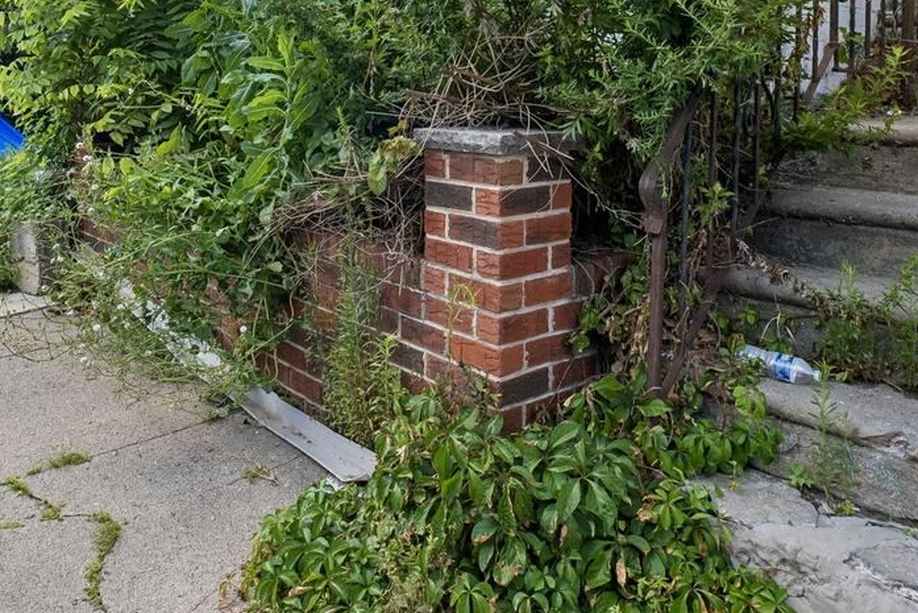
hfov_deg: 59.7
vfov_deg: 39.7
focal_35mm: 31
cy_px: 78
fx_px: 791
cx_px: 357
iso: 250
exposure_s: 1/105
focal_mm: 10
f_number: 8
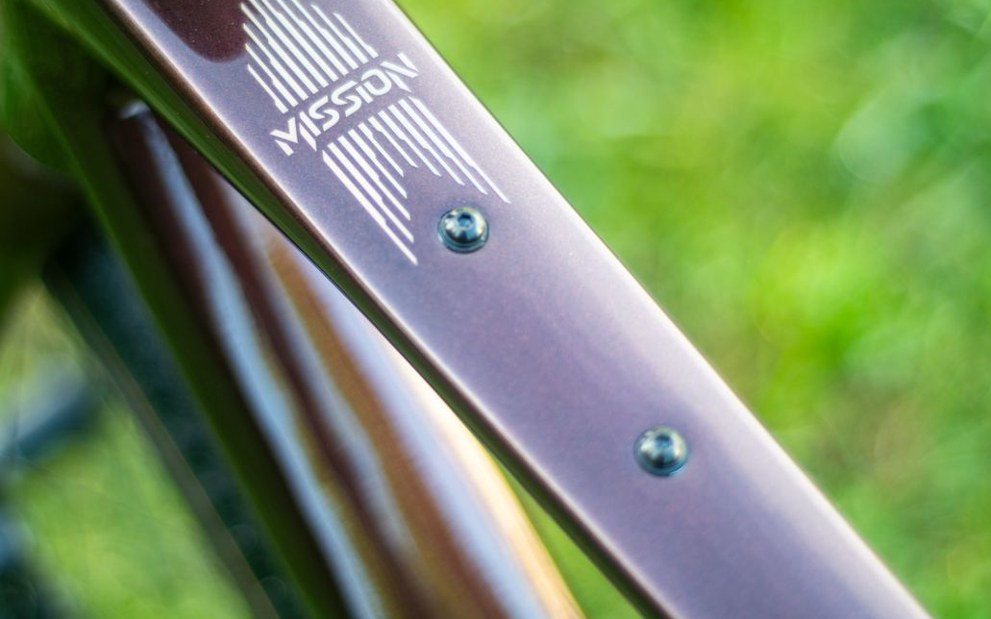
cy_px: 250
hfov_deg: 23.3
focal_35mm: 89
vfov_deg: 14.7
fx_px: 2403
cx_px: 438
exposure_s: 1/125
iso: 100
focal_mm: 50
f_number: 1.8
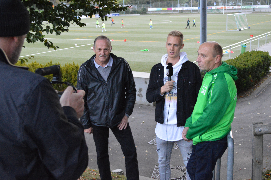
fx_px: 361
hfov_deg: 41.1
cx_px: 136
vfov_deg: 28.0
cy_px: 90
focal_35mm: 48
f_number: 4.8
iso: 3200
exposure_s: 1/80
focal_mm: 32
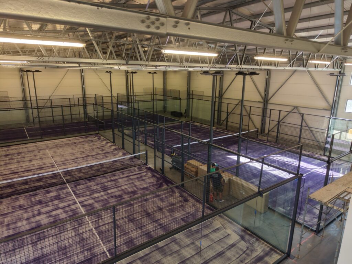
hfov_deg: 71.6
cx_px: 176
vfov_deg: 56.8
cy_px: 132
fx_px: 244
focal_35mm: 24
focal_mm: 8.67
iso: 400
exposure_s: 1/160
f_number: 1.8
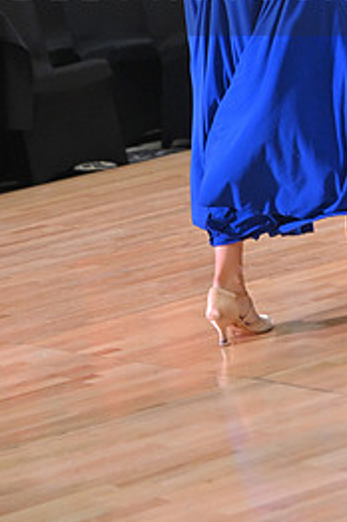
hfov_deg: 7.9
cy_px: -30
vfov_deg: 11.7
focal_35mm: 173
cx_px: 240
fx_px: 2508
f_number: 4.5
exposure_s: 1/400
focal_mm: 78
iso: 3200
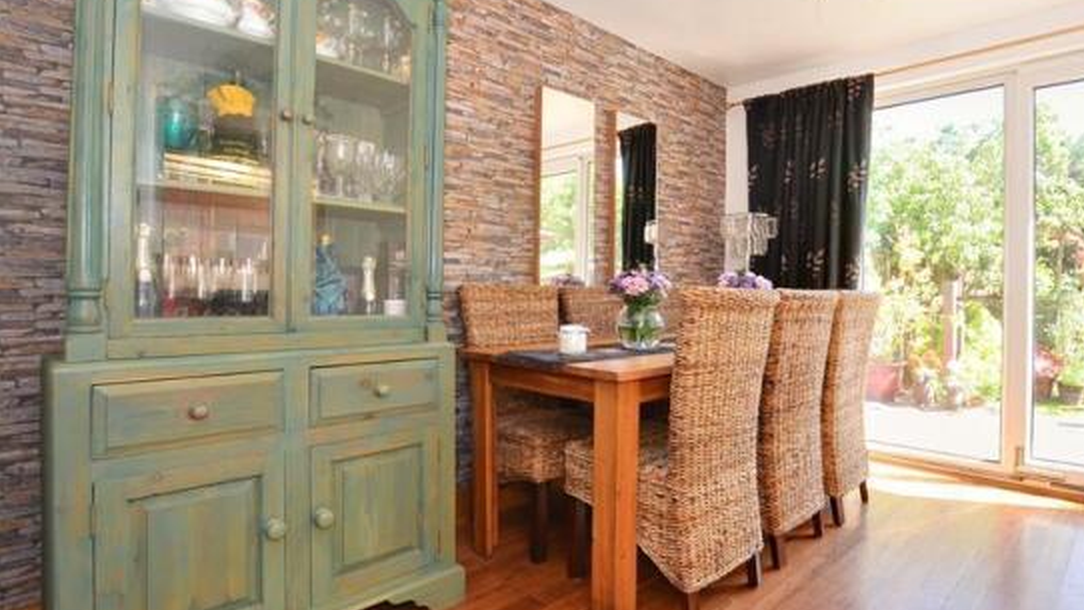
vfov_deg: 58.3
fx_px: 546
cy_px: 279
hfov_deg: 88.4
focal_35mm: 19
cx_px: 652
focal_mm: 10
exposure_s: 1/3
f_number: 9
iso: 400
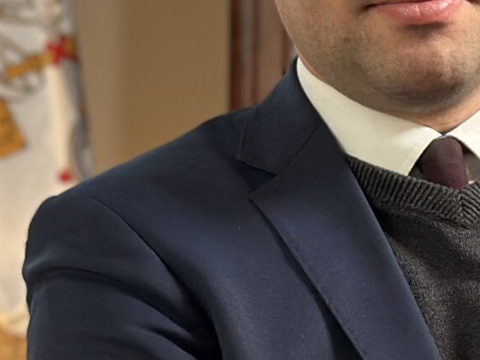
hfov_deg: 9.3
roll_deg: -0.6
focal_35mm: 213
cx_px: 256
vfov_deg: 7.0
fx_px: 2954
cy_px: 303
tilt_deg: -2.9
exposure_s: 1/50
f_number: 1.78
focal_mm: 6.86
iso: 160
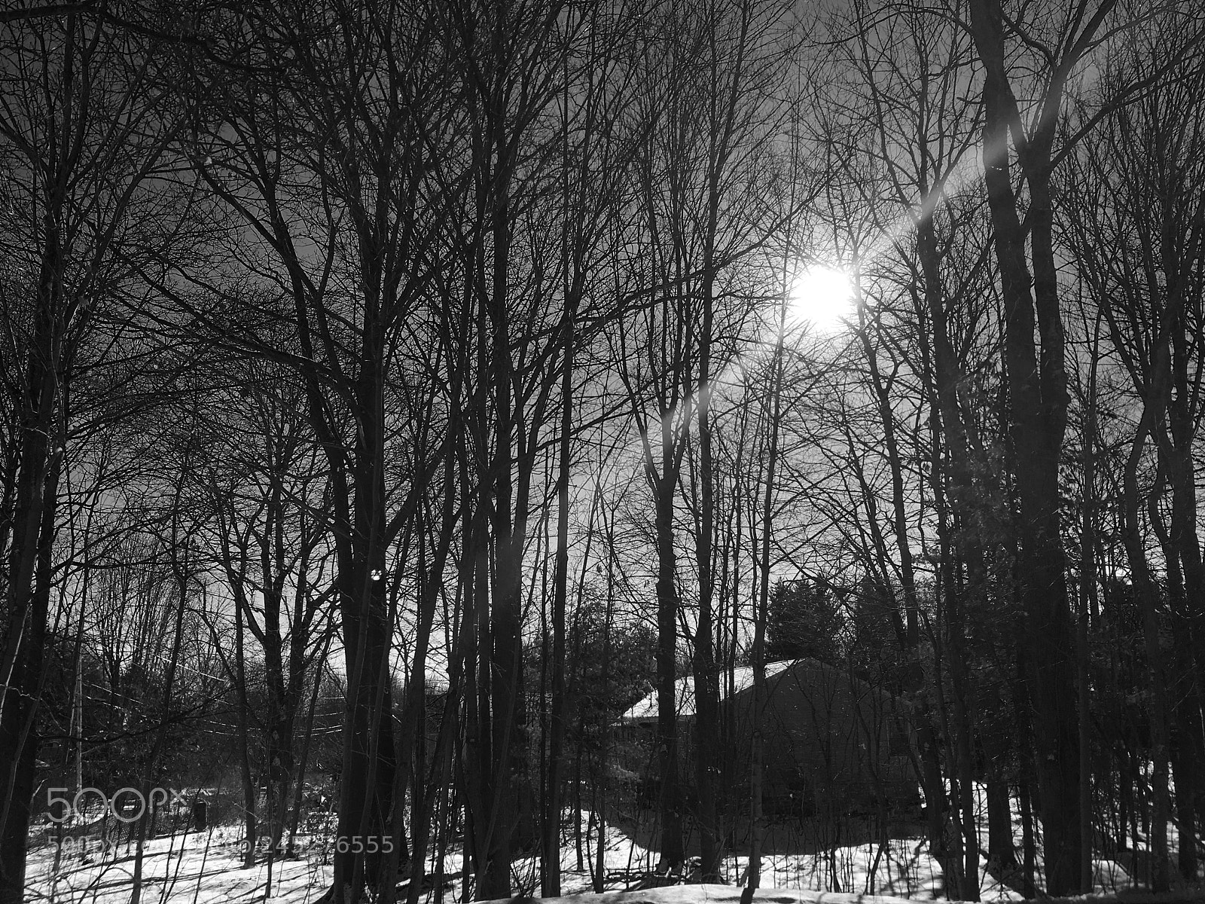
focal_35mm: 29
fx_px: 1010
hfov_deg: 61.7
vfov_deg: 48.2
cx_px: 602
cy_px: 452
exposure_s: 1/2481
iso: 25
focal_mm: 4.15
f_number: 2.2
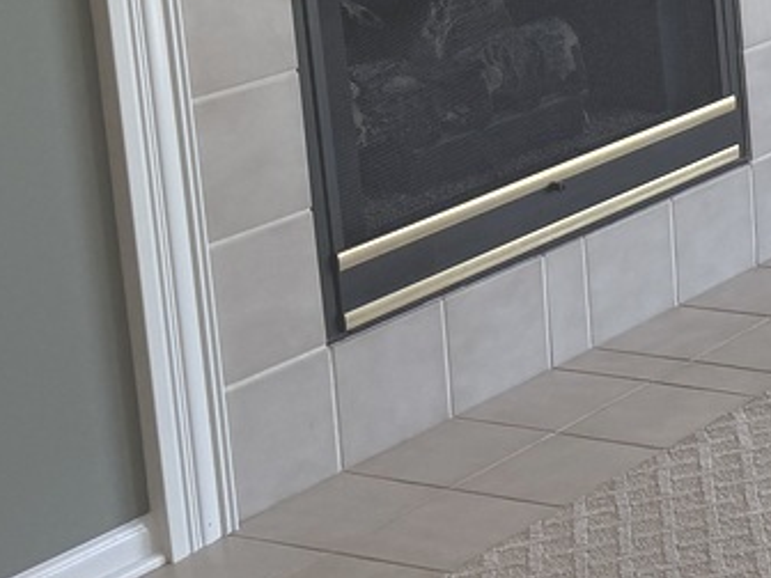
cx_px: 1604
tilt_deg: -9.0
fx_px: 2294
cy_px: -174
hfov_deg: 15.0
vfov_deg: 13.8
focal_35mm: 103
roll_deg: +0.7
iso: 80
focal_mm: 6.76
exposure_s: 1/199
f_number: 1.78
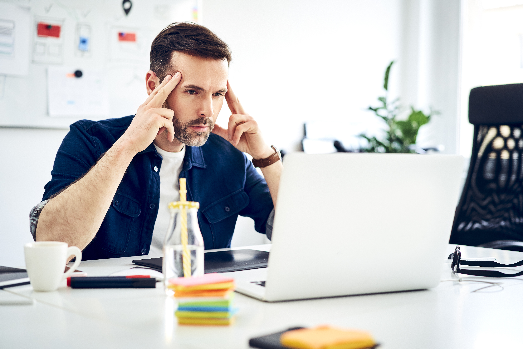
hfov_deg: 36.2
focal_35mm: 55
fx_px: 799
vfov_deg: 24.6
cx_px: 262
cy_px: 174
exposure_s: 1/160
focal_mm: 55
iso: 640
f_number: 2.5
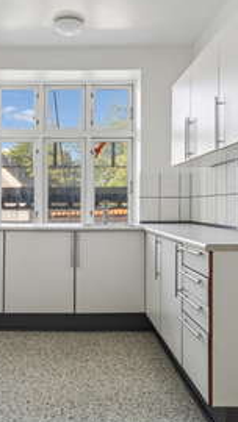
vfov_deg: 62.6
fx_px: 348
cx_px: 80
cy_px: 211
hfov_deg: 37.4
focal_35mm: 31
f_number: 4.5
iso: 400
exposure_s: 1/160
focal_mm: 19
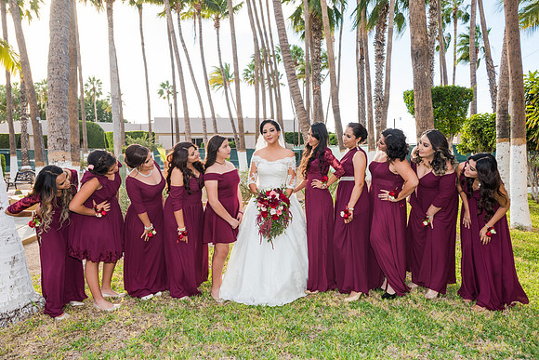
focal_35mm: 30
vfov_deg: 43.6
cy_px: 180
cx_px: 270
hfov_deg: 61.9
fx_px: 449
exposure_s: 1/250
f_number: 5
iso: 320
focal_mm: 30
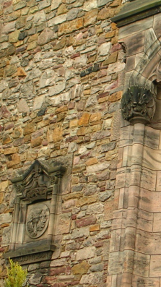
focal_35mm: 151
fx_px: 1147
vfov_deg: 14.2
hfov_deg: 7.9
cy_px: 166
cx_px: 222
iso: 50
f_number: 4.1
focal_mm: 13
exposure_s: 1/49.8
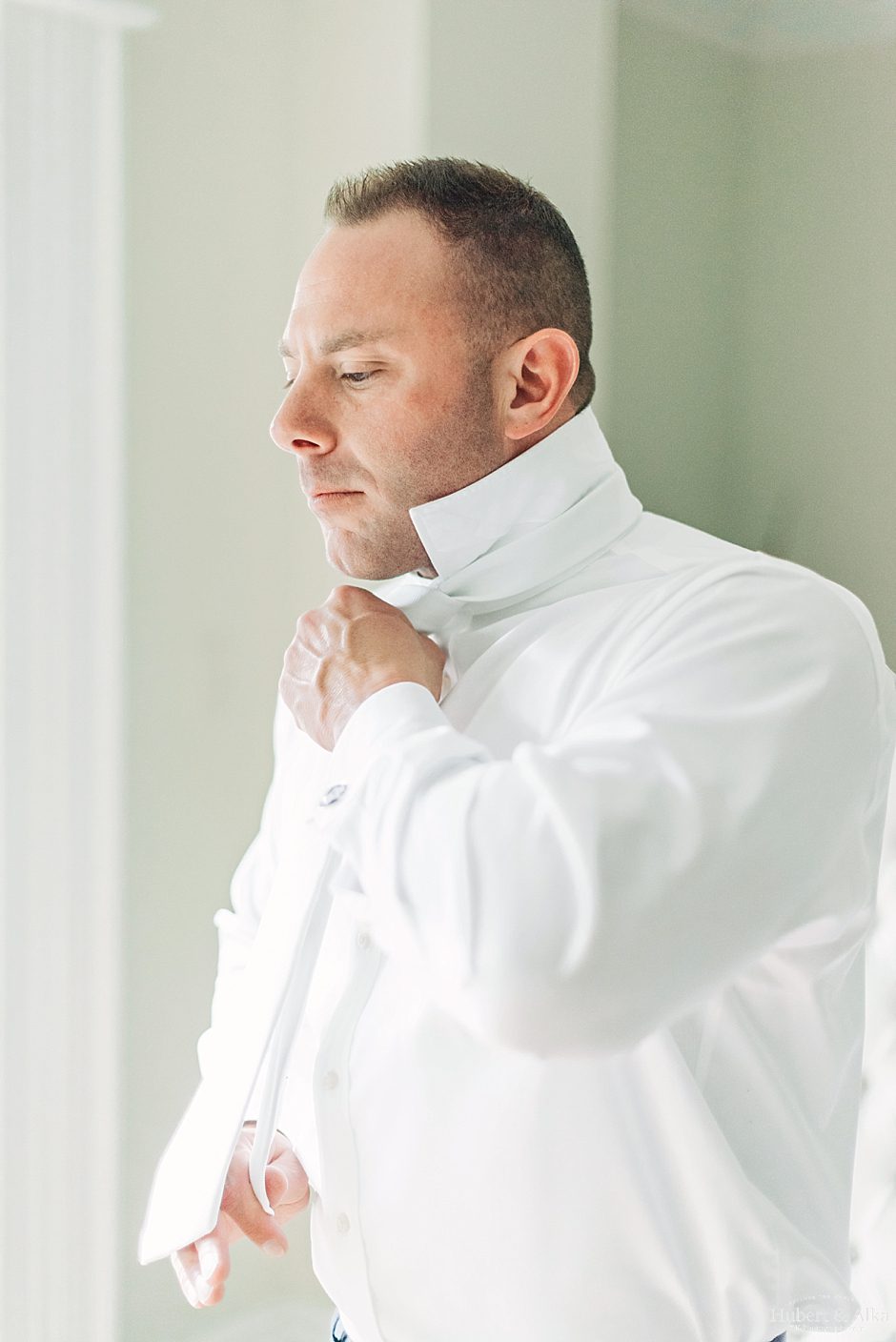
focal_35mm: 50
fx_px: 1865
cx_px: 448
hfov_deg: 27.0
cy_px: 671
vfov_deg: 39.6
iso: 1000
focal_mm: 50
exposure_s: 1/640
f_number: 1.4
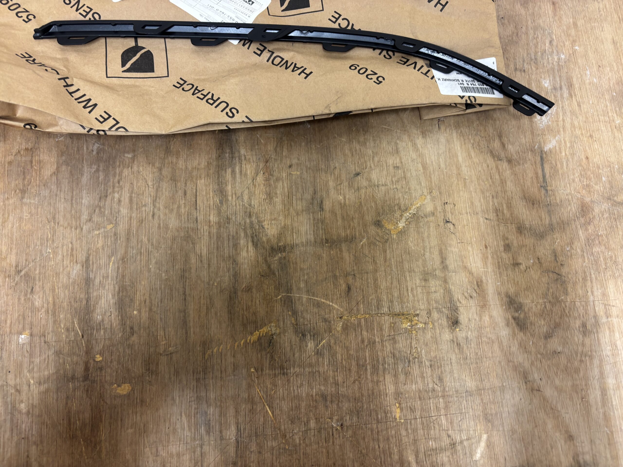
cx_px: 312
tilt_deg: -76.3
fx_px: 468
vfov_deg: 53.1
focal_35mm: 26
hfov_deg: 67.3
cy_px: 234
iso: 125
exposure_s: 1/50
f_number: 1.6
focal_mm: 5.96
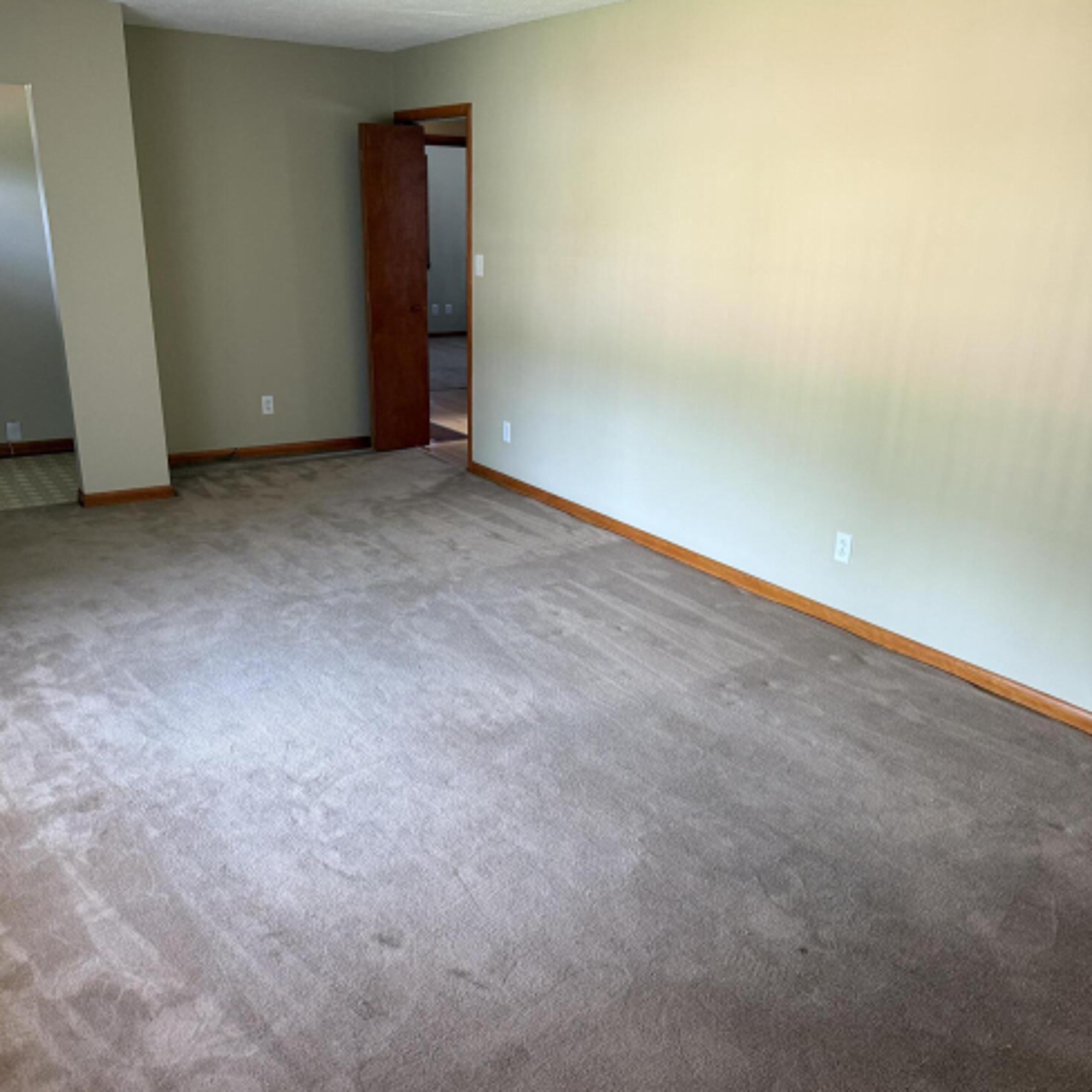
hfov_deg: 55.6
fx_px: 1035
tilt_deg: -19.6
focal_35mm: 29
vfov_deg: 55.5
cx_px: 535
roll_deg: -1.4
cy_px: 596
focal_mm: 6.76
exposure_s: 1/60
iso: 200
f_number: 1.78
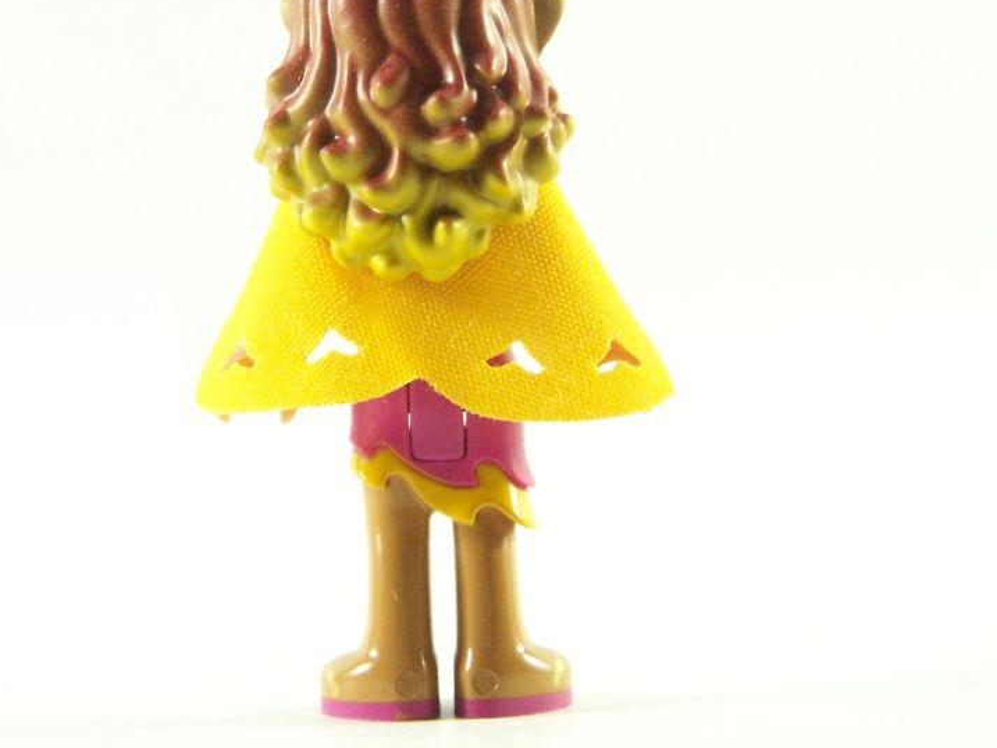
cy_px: 292
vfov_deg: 9.9
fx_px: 4321
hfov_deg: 13.2
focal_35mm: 150
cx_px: 446
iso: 400
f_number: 3.6
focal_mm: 17.5
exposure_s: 1/60
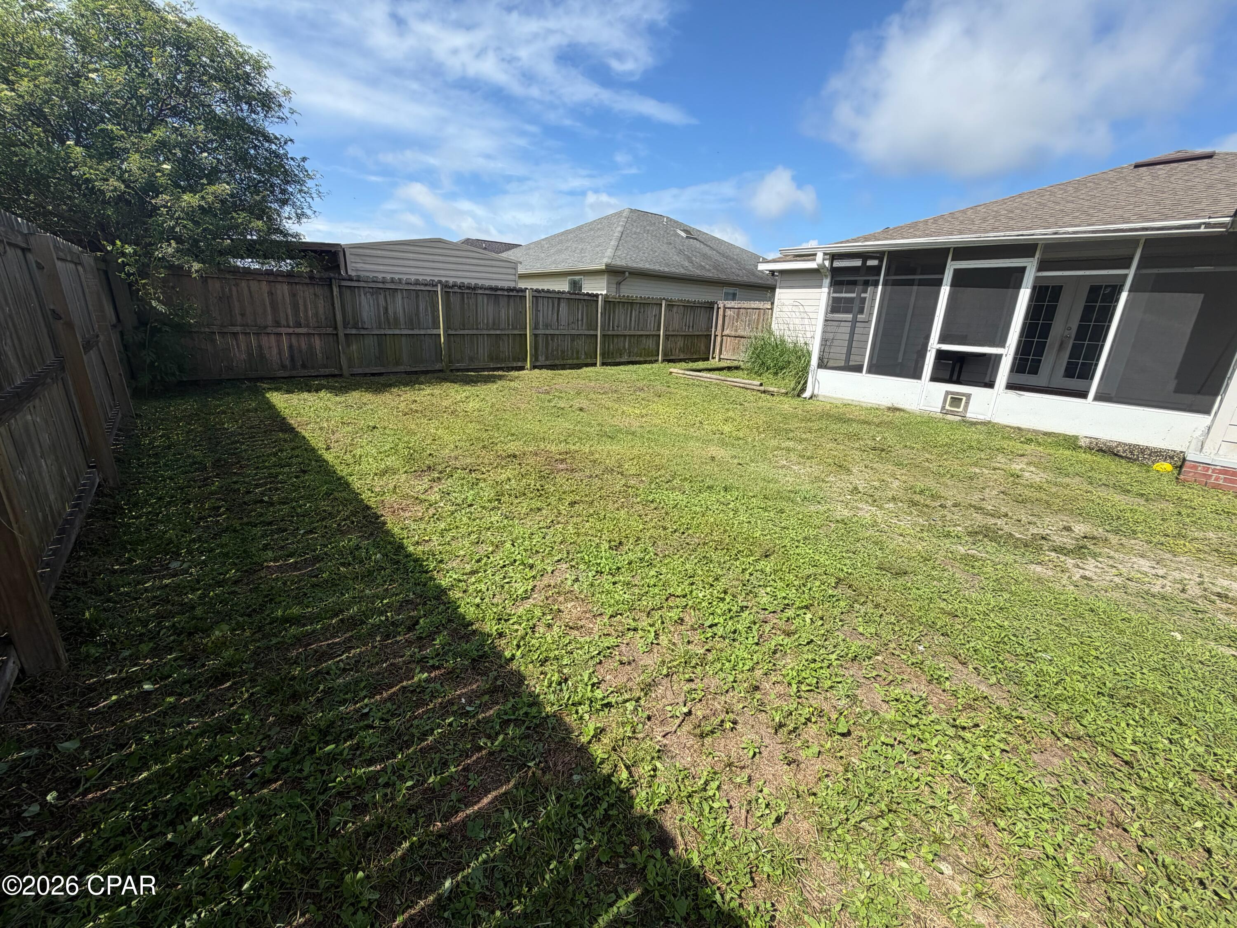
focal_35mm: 14
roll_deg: -2.5
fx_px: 500
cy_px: 464
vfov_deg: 85.7
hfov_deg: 102.1
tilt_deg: -17.2
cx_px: 618
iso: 32
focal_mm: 2.22
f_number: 2.2
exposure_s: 1/770
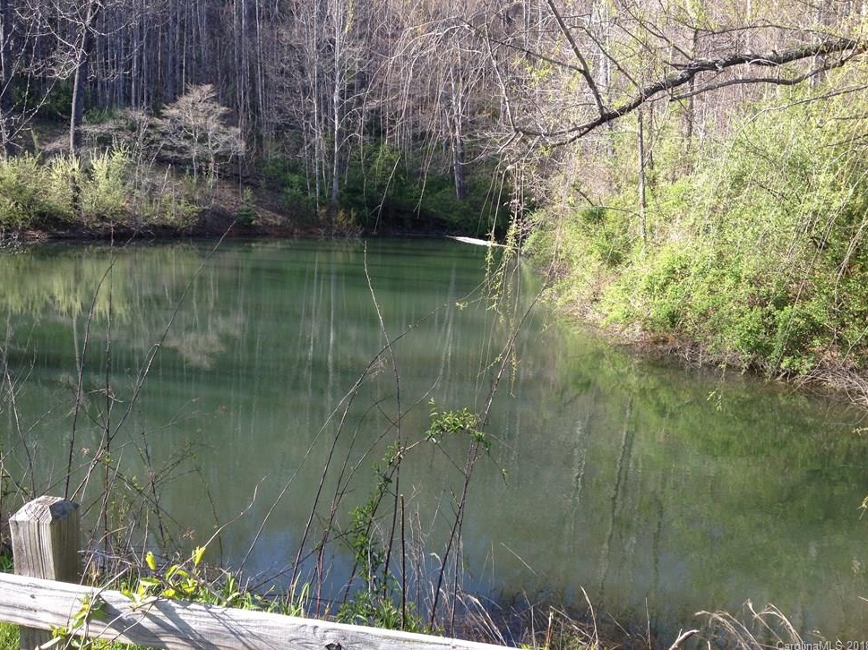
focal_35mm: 37
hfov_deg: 50.1
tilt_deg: -6.6
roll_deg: -3.4
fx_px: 927
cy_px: 311
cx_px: 420
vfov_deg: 38.6
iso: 50
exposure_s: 1/317
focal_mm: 4.28
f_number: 2.4
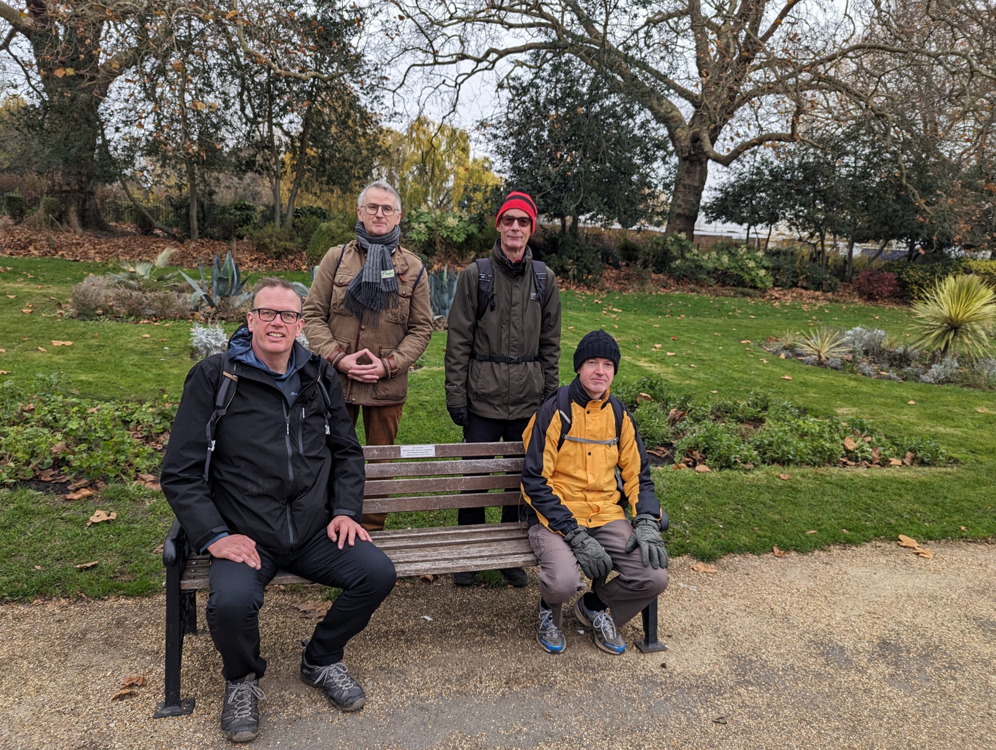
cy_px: 375
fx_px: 692
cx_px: 498
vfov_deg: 56.9
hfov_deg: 71.5
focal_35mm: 24
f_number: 1.85
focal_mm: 6.81
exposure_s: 1/181
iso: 49
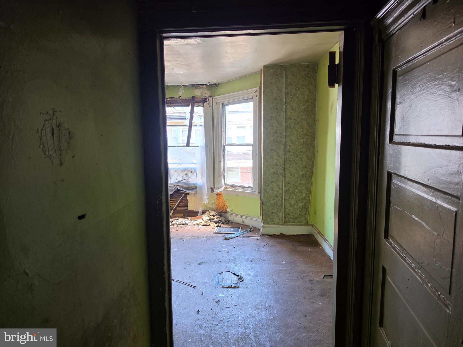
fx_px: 308
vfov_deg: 58.9
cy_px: 174
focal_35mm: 23
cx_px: 232
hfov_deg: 73.9
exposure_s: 1/120
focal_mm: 6.5
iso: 200
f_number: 1.4
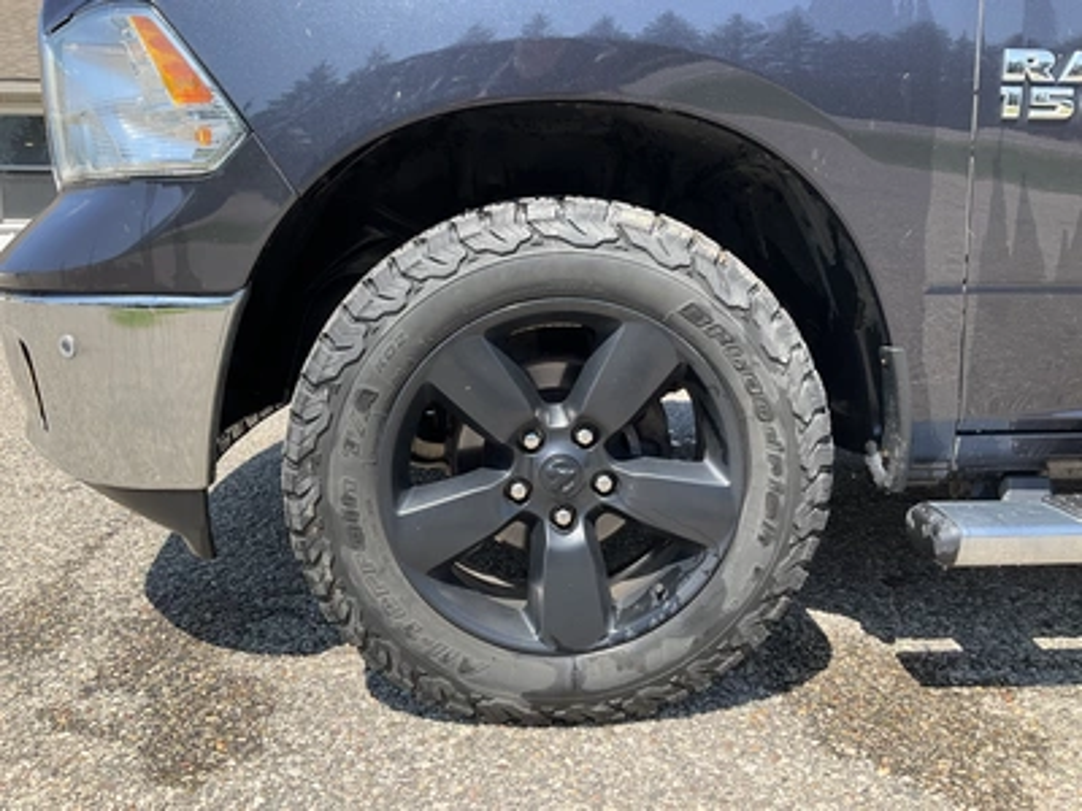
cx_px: 541
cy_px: 406
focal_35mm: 29
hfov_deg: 61.7
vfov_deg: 48.2
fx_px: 906
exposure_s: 1/635
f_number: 1.8
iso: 25
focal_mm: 3
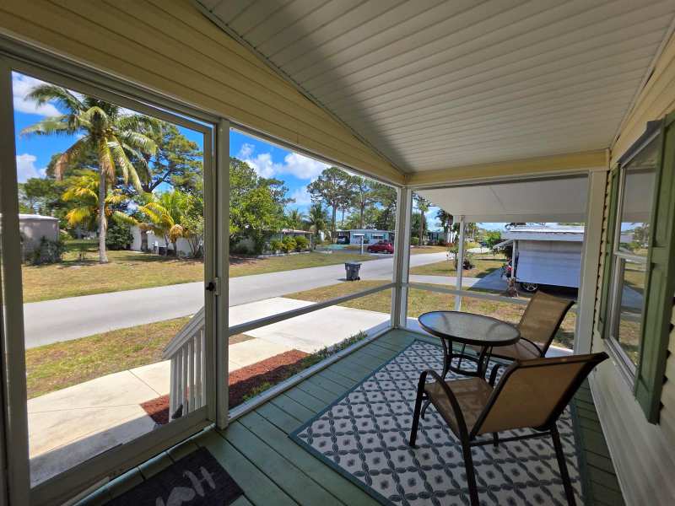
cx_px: 338
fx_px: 253
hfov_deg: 106.2
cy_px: 253
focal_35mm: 13
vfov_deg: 89.9
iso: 40
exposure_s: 1/1120
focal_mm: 2.2
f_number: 1.9
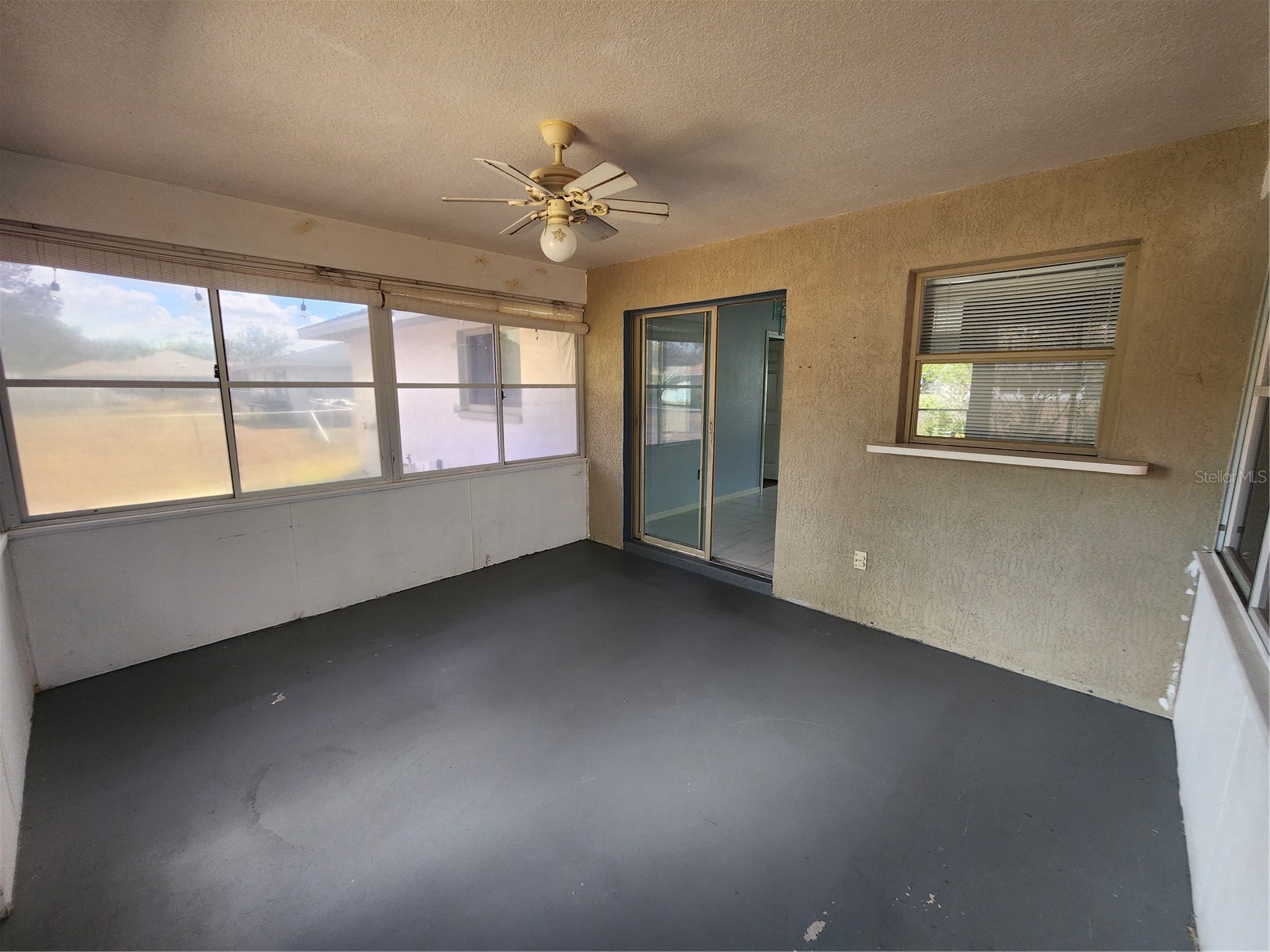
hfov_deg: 106.2
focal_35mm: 13
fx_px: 477
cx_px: 635
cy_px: 476
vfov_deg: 89.9
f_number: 2.2
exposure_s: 1/60
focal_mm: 2.2
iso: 80
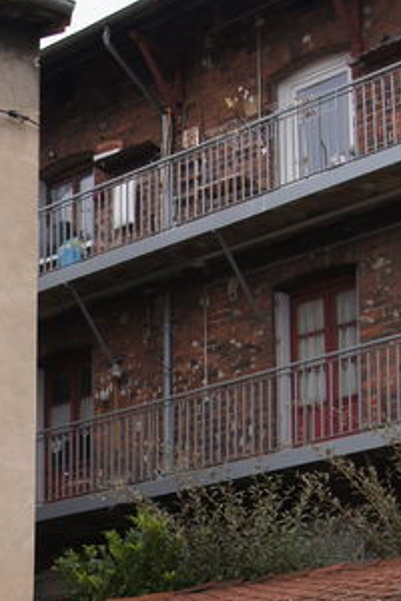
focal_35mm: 90
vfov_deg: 21.8
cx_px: -104
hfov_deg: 14.6
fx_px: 1504
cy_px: 605
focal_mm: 18
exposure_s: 1/100
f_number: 10
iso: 100
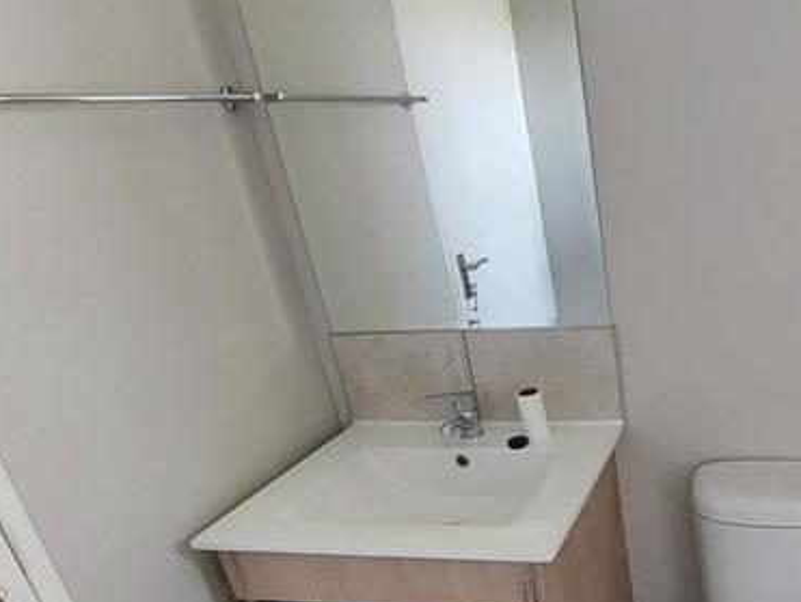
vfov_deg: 49.0
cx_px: 684
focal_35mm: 28
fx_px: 649
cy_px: 401
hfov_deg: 56.7
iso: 320
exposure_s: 1/50
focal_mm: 1.74
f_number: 2.2
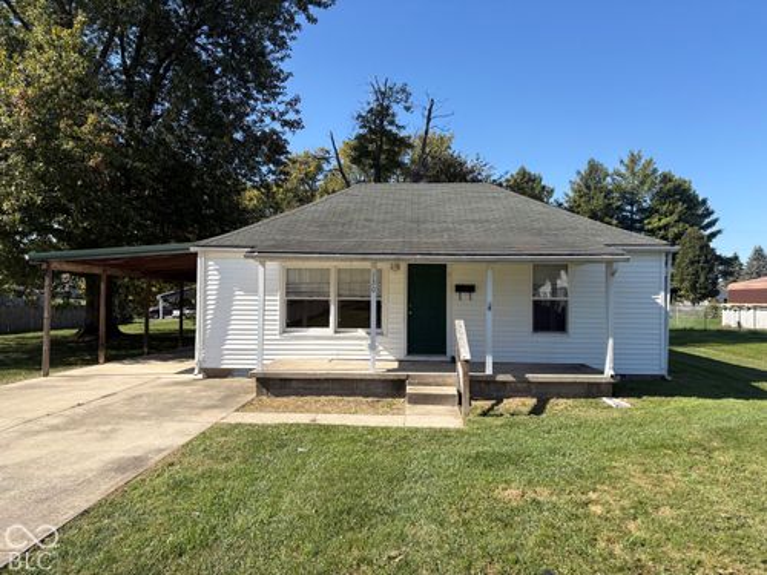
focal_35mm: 26
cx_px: 384
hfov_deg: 67.3
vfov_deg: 53.1
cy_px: 288
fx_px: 576
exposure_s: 1/2538
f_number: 1.6
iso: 50
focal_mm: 5.96
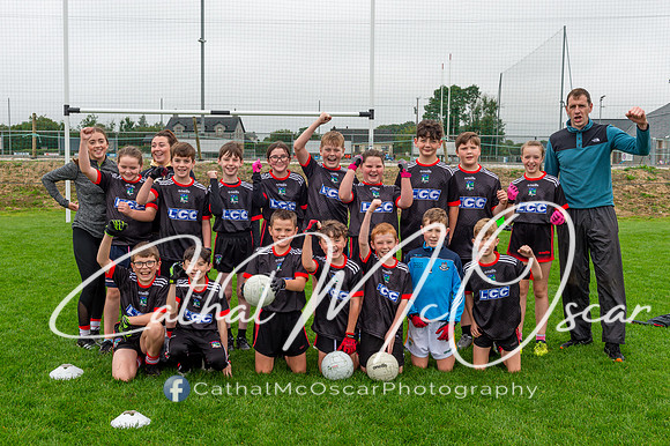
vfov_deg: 33.3
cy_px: 242
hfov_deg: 48.4
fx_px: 744
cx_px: 317
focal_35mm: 40
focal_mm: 36
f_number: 5.6
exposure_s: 1/100
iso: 220
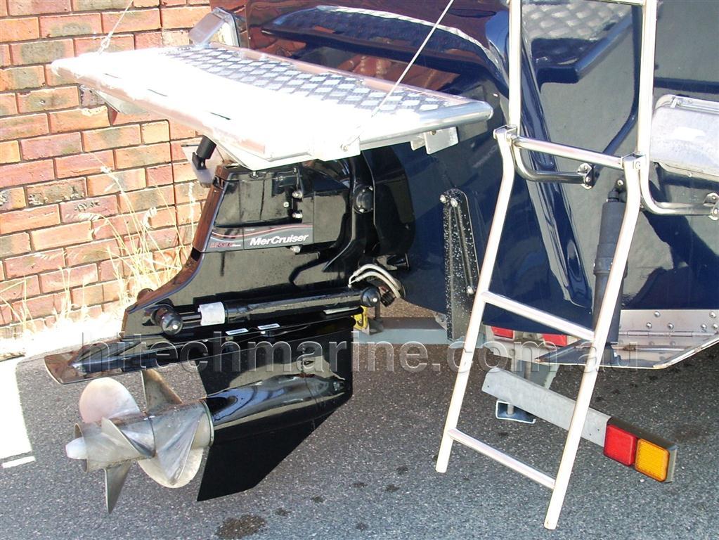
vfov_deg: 38.7
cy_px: 270
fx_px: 769
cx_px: 360
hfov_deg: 50.1
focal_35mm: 37
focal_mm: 6.2
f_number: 2.8
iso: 64
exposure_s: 1/81.3
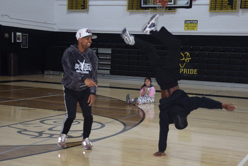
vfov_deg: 26.5
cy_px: 83
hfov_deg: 38.9
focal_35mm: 51
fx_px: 351
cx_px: 124
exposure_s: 1/80
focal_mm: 34
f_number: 4.2
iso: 400
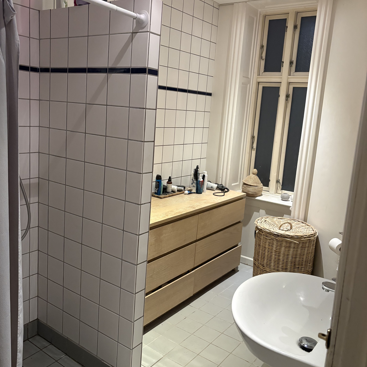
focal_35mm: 31
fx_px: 372
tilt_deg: -8.9
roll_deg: -4.6
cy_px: 174
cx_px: 181
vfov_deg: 52.5
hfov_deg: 52.5
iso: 320
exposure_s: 1/50
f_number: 1.6
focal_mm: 5.96
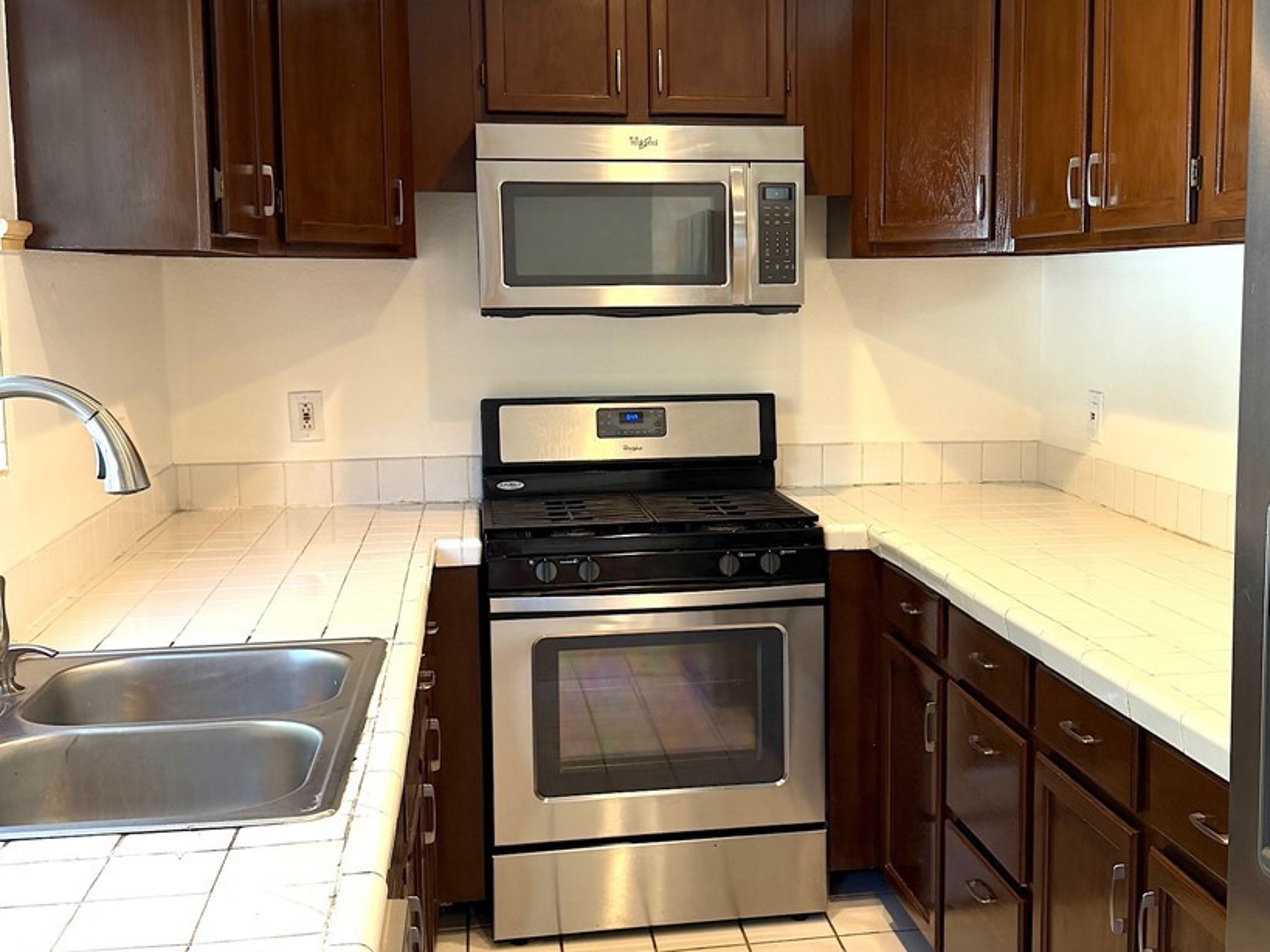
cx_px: 737
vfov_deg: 46.7
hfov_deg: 59.7
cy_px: 429
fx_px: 1100
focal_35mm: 30
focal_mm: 6.76
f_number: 1.78
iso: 160
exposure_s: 1/120
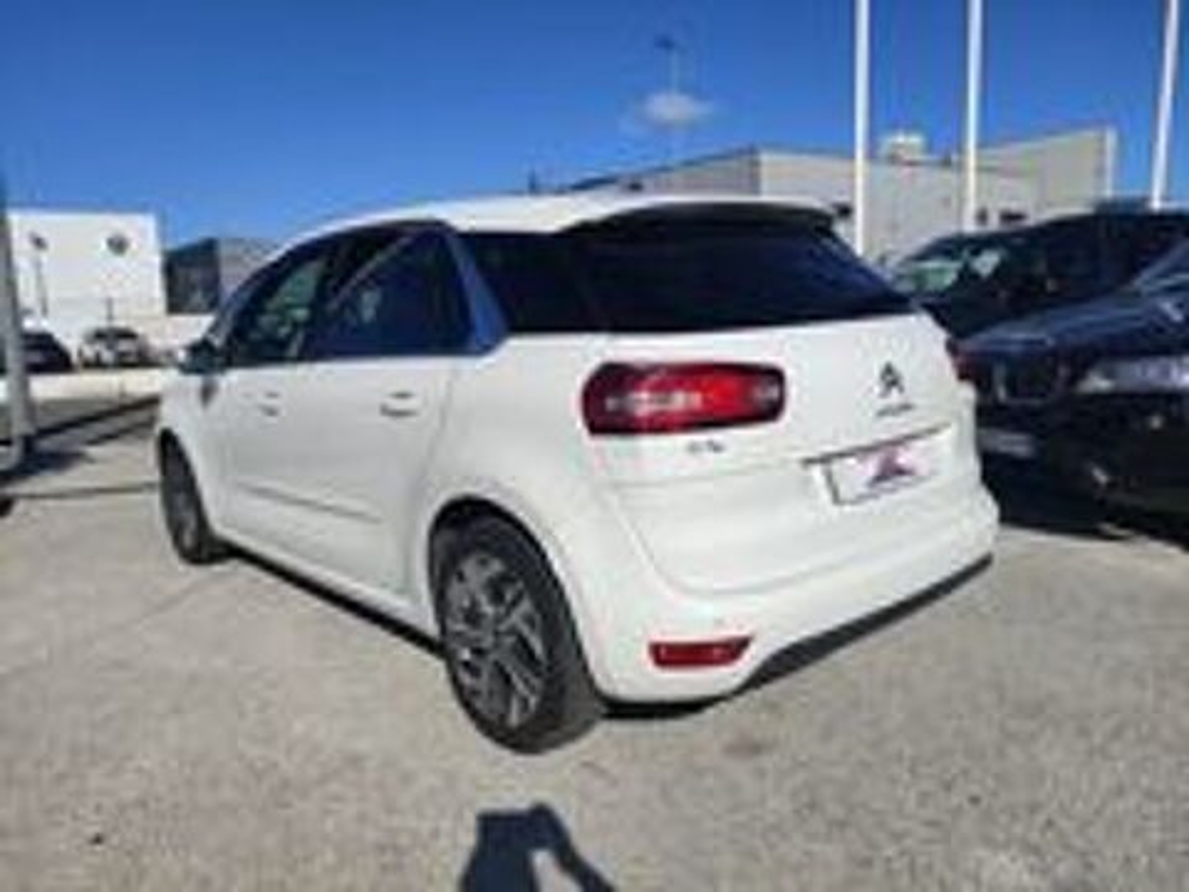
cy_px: 446
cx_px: 594
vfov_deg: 54.9
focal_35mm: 25
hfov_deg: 69.4
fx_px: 859
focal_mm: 5.43
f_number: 1.89
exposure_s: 1/3016
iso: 50
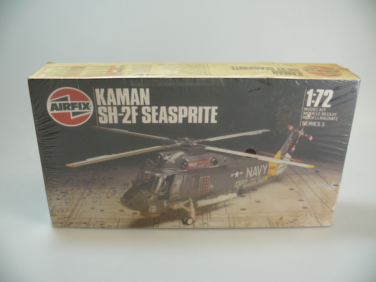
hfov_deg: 52.6
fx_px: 380
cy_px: 141
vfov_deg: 40.7
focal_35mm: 35
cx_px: 188
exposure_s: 1/100
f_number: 2.8
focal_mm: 7.4
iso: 100
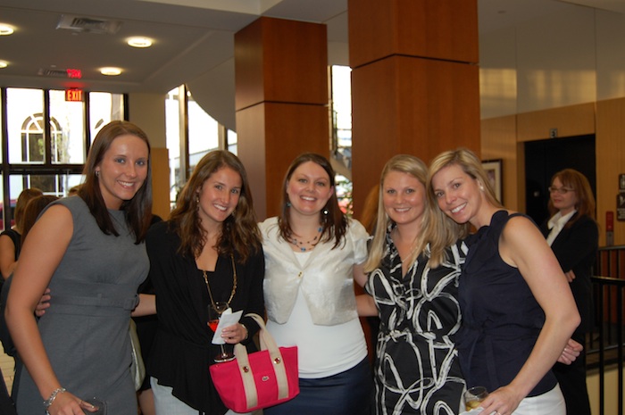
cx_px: 312
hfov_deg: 53.2
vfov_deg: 36.8
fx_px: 624
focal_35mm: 36
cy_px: 208
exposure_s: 1/60
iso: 400
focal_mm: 24
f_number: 4
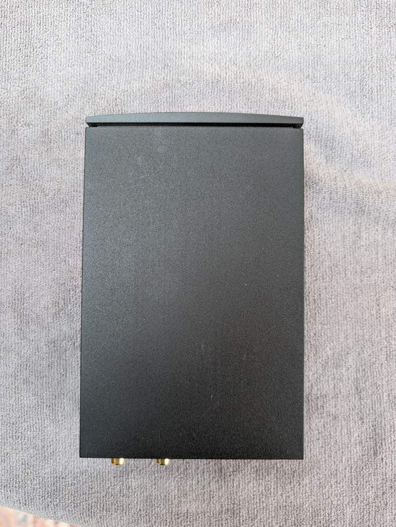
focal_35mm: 24
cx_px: 198
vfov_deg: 71.5
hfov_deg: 56.9
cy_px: 264
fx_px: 365
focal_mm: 6.9
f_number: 1.68
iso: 36
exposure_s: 1/28.4
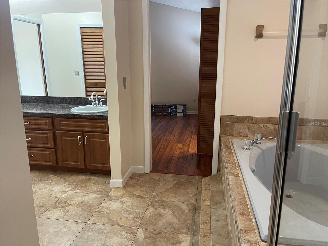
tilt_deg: -12.4
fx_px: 237
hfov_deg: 69.4
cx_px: 164
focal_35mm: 25
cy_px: 123
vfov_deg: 54.9
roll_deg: -0.2
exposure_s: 1/60
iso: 500
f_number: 1.6
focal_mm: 5.1
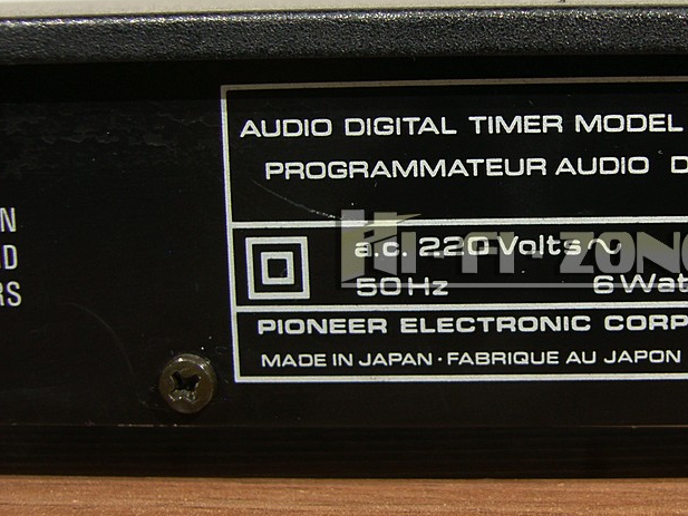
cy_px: 249
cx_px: 526
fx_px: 1610
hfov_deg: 23.8
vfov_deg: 18.2
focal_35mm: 81
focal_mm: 12.9
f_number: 2.5
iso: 50
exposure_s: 1/50
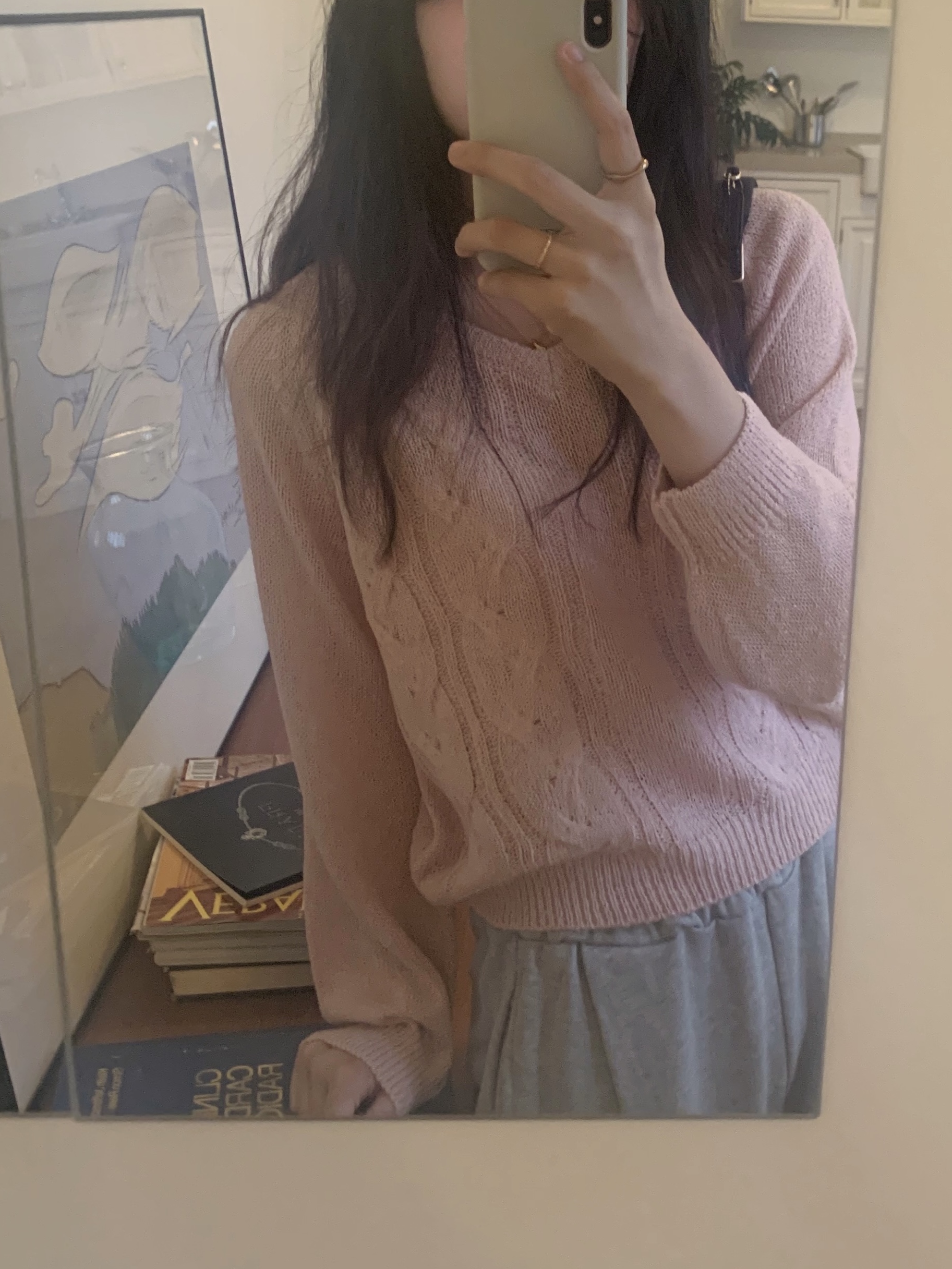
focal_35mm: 27
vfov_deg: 65.3
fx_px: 990
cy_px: 631
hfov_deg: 51.4
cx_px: 484
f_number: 1.8
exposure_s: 1/40
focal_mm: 4.25
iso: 320
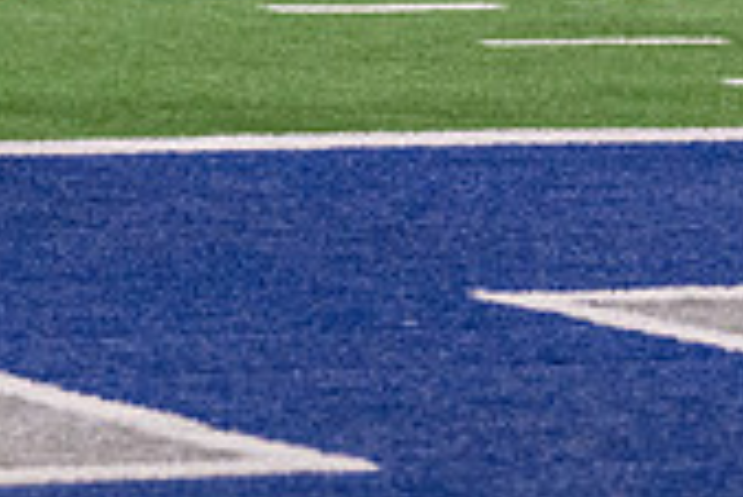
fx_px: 8221
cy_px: -462
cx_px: 184
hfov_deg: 5.2
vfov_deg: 3.4
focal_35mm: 398
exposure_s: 1/1000
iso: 2500
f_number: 2.8
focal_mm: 70
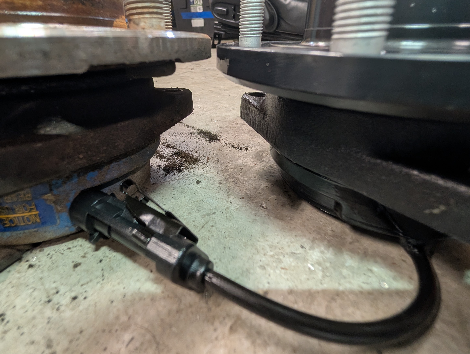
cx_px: 212
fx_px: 231
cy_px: 132
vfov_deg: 73.6
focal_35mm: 17
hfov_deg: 90.7
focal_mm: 2.02
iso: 150
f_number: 1.7
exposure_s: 1/40
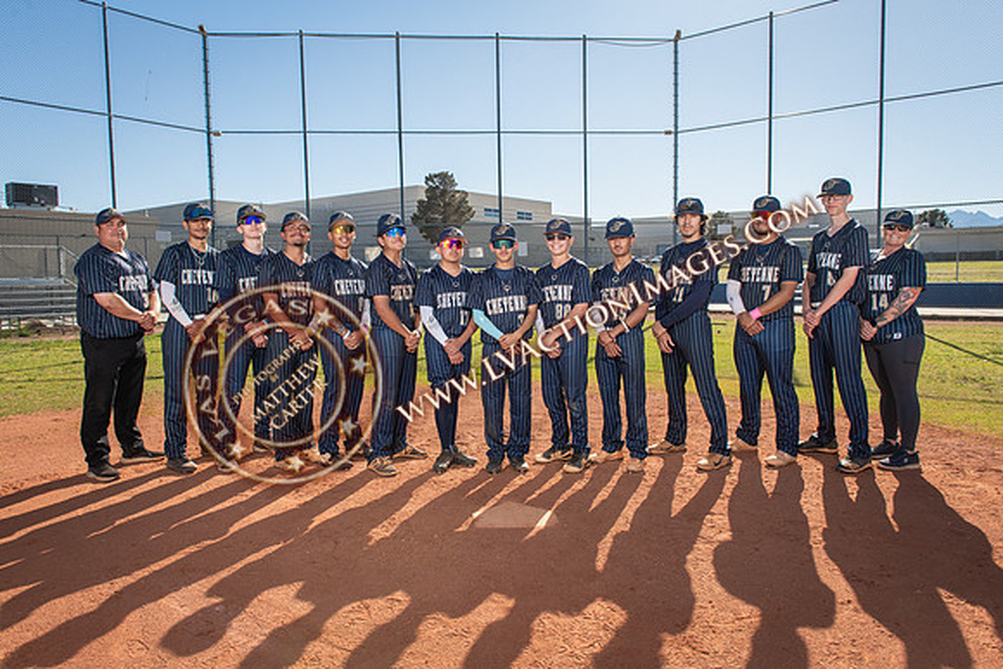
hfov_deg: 72.3
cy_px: 328
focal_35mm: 25
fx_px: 686
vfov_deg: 52.0
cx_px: 494
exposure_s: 1/250
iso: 200
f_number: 8
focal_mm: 24
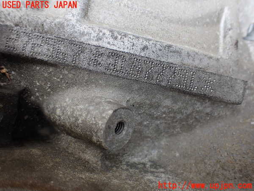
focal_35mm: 30
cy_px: 96
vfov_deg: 46.8
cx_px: 127
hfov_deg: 60.0
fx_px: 220
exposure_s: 1/125
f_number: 2.3
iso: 125
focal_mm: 5.4
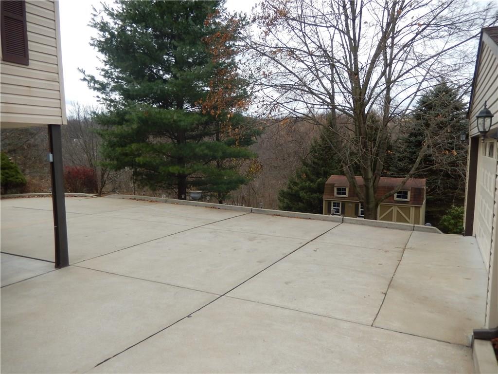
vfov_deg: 54.9
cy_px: 187
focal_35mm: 25
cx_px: 249
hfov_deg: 69.4
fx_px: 360
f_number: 3.4
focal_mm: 4.5
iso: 125
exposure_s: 1/160
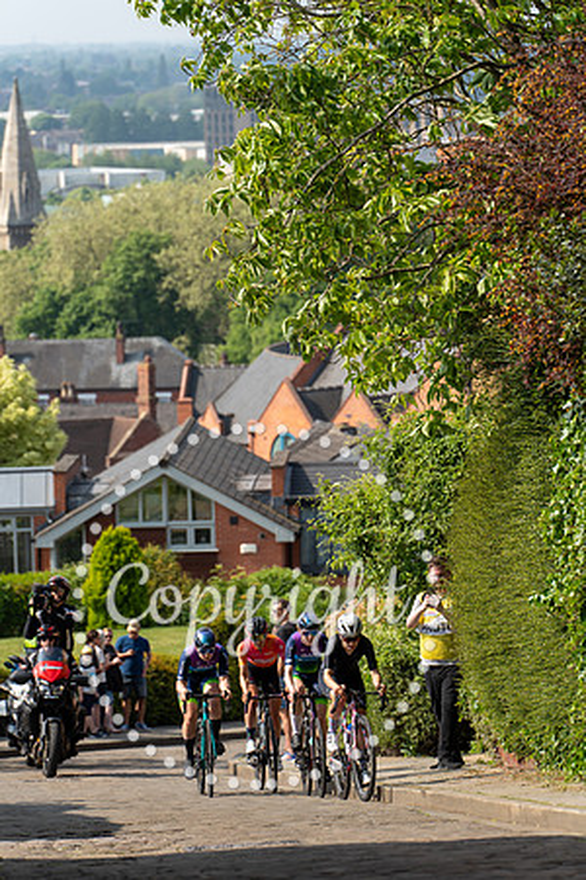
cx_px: 293
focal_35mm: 166
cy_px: 440
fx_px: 4053
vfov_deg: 12.4
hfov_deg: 8.3
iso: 200
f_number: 4.5
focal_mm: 166
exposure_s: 1/1000
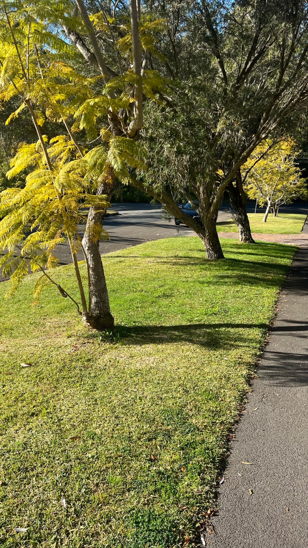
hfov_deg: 40.1
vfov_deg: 66.1
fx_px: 421
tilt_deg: -17.8
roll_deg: -1.3
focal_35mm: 29
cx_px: 135
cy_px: 275
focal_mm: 5.7
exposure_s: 1/1361
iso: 50
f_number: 1.5
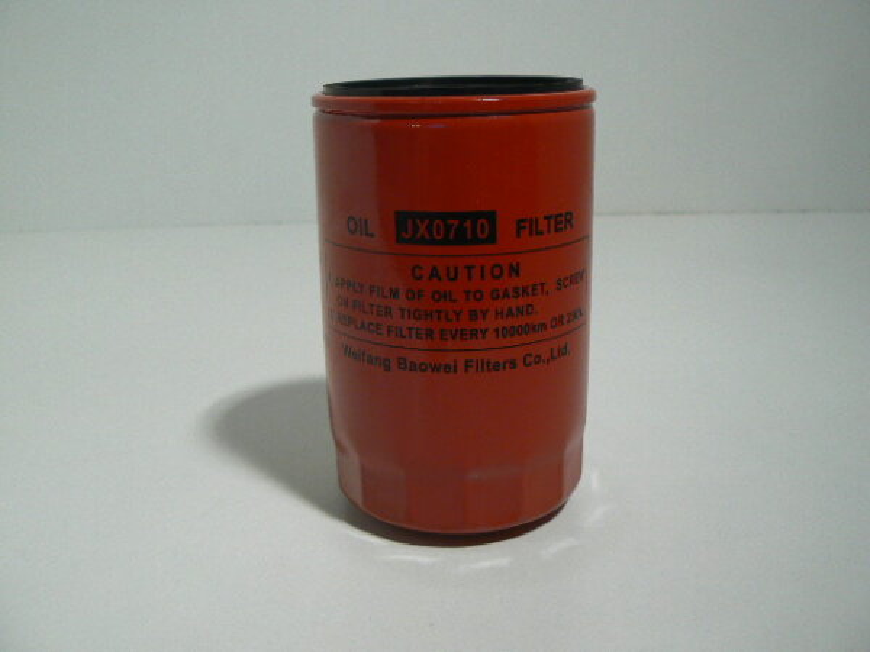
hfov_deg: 51.4
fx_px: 905
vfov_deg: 39.7
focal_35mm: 36
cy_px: 326
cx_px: 435
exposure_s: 1/30
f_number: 2.8
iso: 80
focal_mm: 6
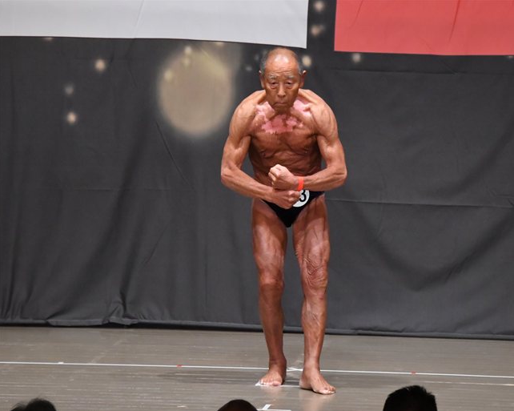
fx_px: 4394
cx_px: 307
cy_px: 206
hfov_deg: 6.7
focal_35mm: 289
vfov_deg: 5.4
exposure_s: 1/400
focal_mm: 170
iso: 6400
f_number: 5.6
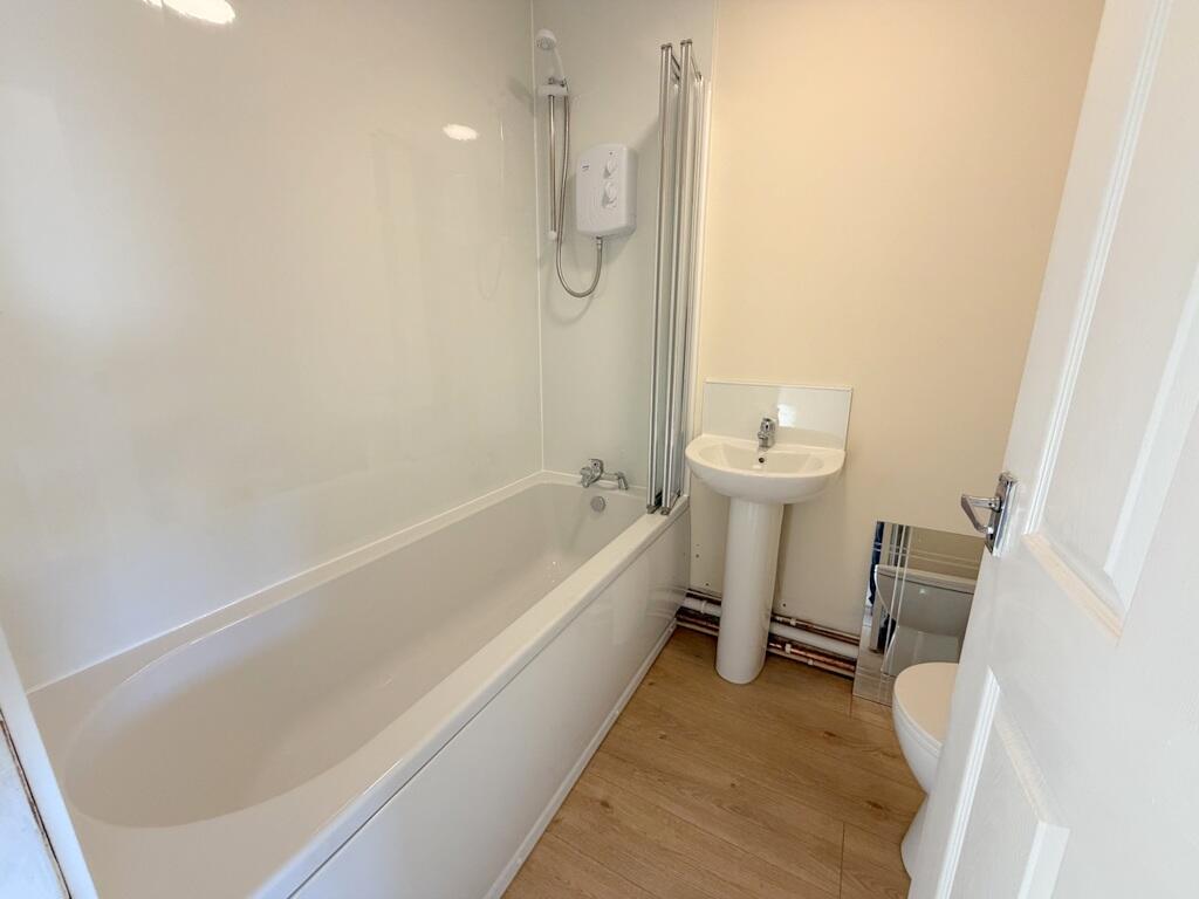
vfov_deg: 85.7
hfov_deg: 102.1
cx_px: 600
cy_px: 450
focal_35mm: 14
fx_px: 485
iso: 250
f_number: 2.2
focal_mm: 2.22
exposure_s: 1/121
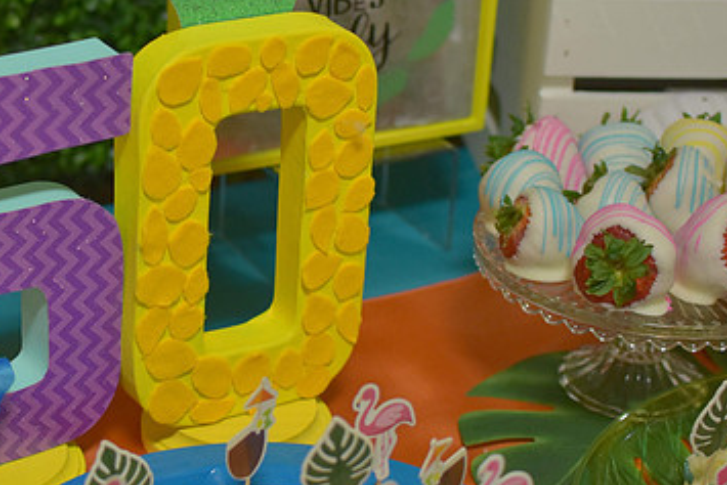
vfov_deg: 15.9
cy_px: 148
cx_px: 170
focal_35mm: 86
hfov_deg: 23.4
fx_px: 1734
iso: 500
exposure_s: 1/100
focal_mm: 35
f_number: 2.8
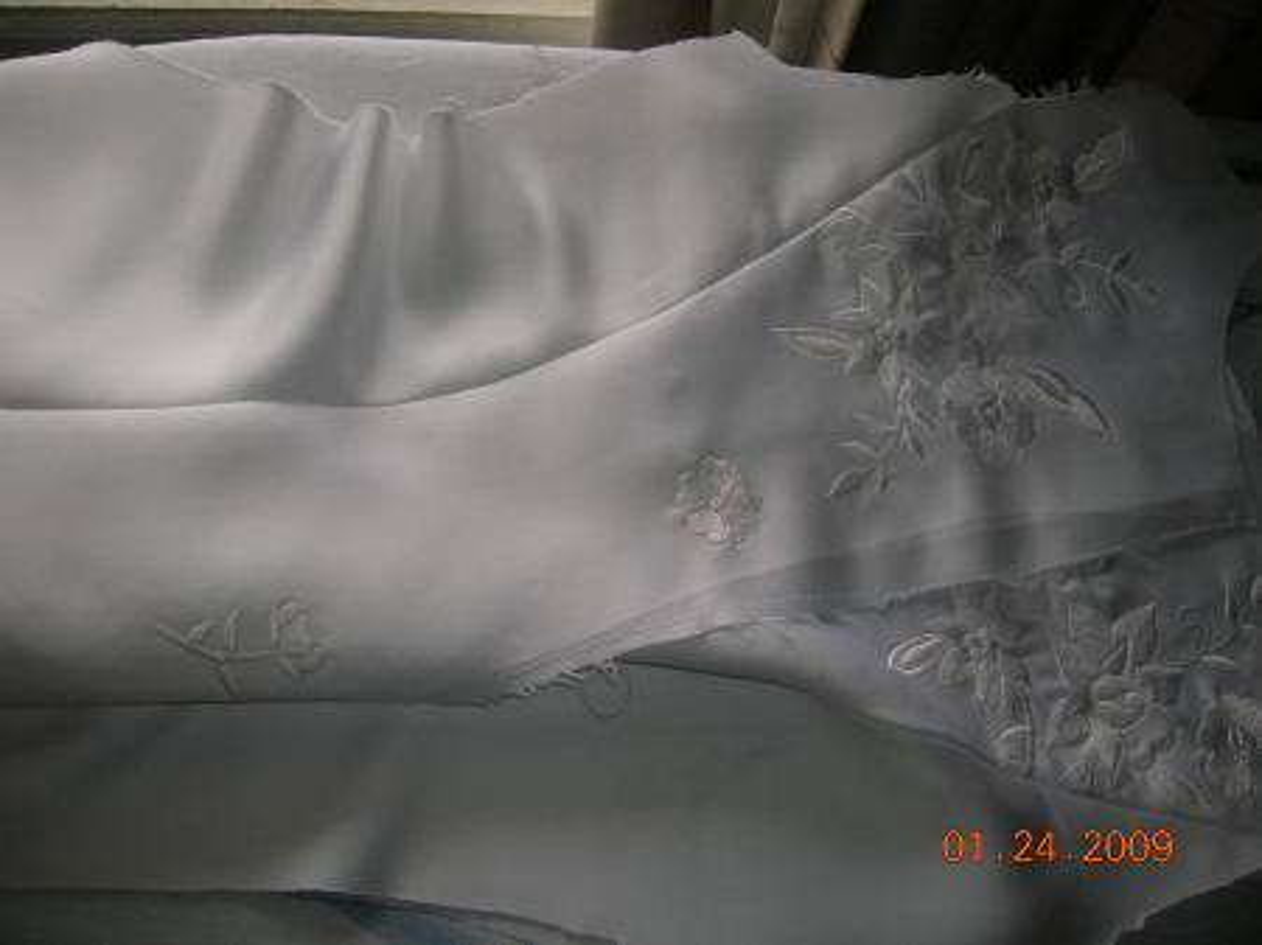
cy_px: 472
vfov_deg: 41.8
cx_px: 631
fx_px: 1239
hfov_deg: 54.0
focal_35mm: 34
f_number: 2.9
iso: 50
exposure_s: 1/30
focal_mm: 5.7
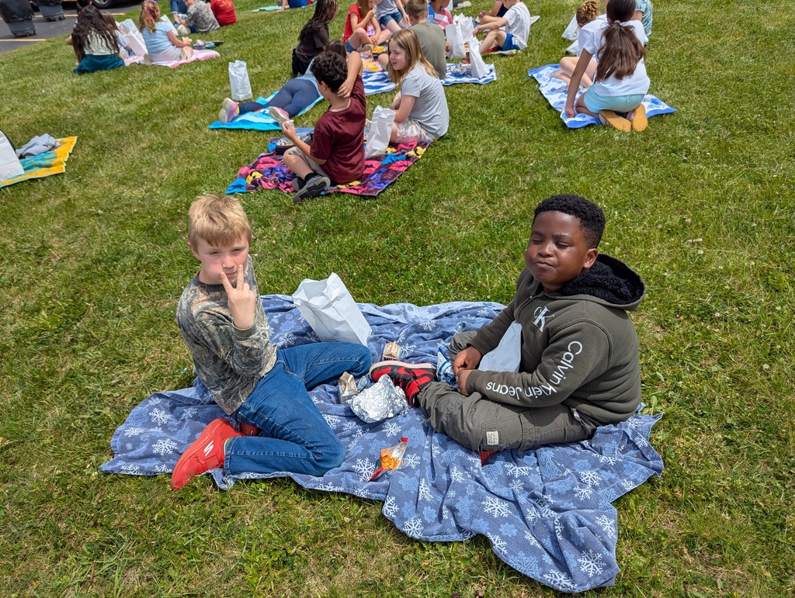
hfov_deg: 71.5
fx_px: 552
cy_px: 299
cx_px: 398
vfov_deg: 56.9
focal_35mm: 24
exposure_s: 1/2632
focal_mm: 6.81
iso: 38
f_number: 1.85
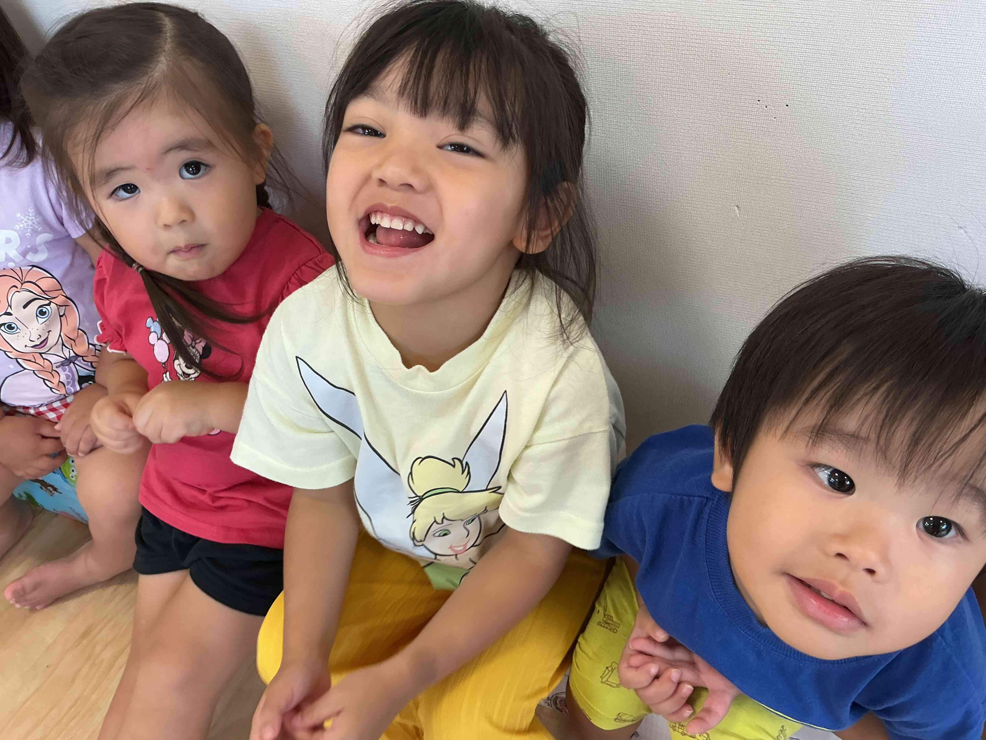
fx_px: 826
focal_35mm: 29
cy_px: 370
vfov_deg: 48.2
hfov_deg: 61.7
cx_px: 493
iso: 64
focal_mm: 3
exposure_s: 1/120
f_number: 1.8
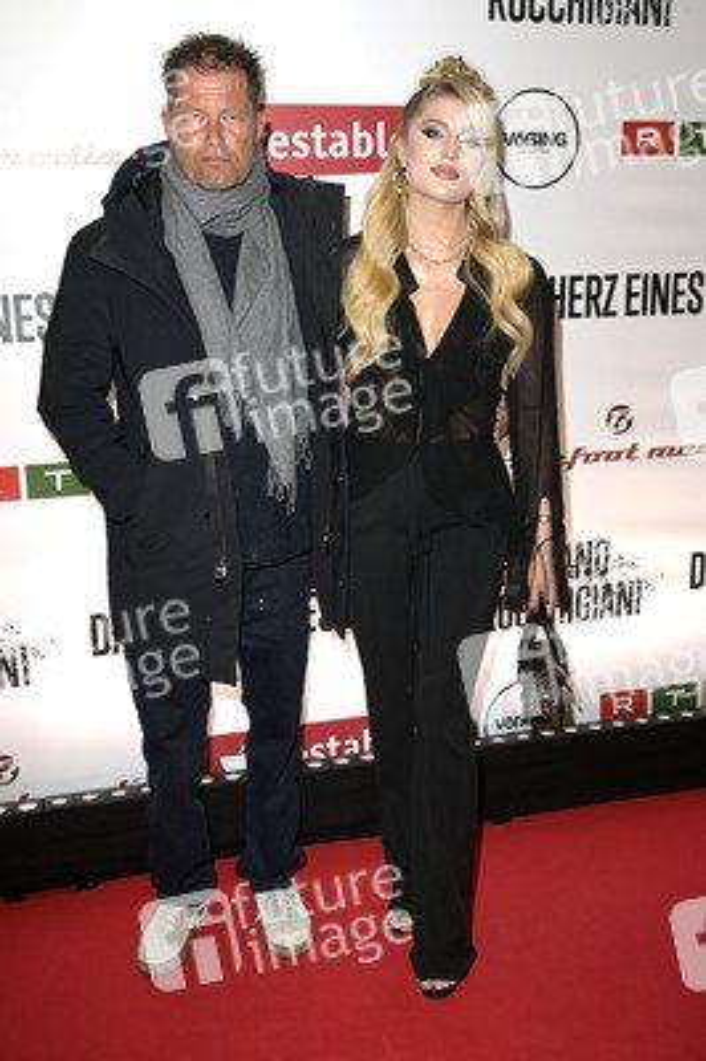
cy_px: 530
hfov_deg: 38.8
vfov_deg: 55.8
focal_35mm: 34
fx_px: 1002
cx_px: 353
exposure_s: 1/250
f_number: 5.6
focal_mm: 34
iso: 500
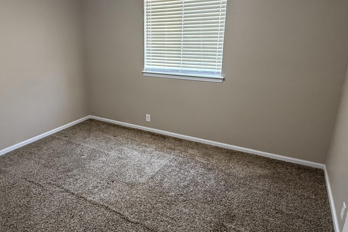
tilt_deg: -15.7
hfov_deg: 71.0
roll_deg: +0.9
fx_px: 242
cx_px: 145
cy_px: 106
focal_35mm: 25
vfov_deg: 51.2
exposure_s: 1/60
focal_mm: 2.22
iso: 400
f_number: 2.2
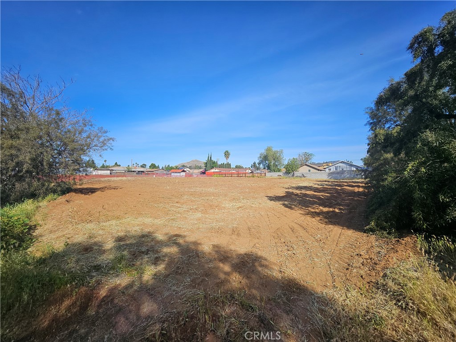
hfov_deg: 106.2
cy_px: 171
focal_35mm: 13
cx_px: 228
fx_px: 171
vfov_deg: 89.9
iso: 32
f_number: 2.2
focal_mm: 1.7
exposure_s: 1/1325
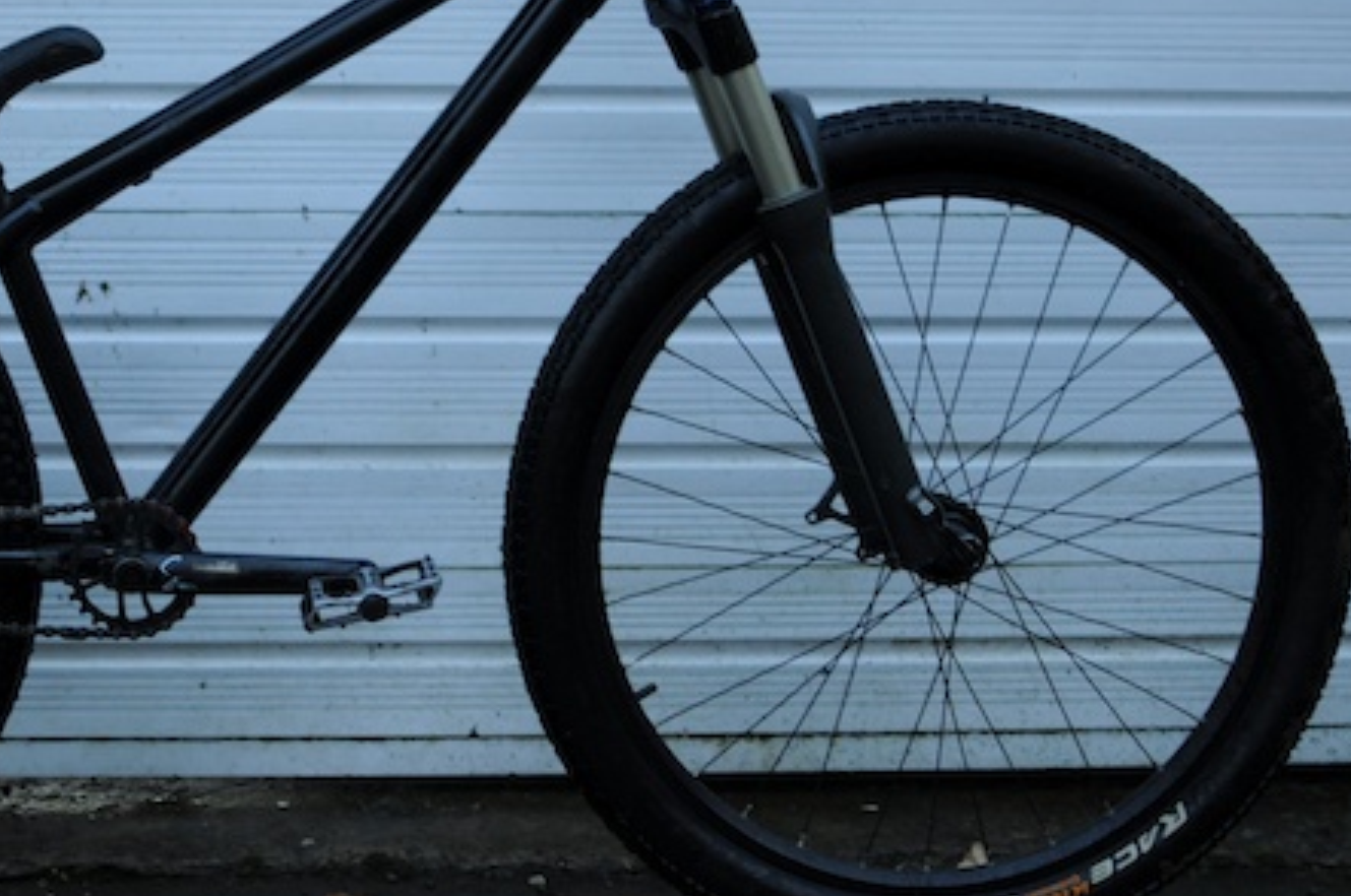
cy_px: 288
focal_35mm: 95
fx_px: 3556
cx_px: 305
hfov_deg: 21.3
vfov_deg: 14.3
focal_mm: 35
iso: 200
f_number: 1.8
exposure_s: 1/13
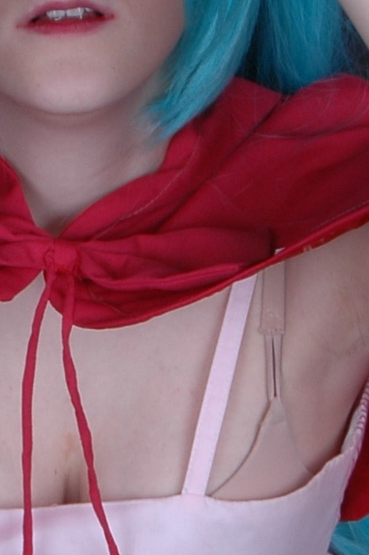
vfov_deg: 10.8
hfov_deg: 7.2
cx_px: 50
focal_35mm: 189
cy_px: 469
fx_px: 2912
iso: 200
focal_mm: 28
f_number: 22
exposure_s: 1/60
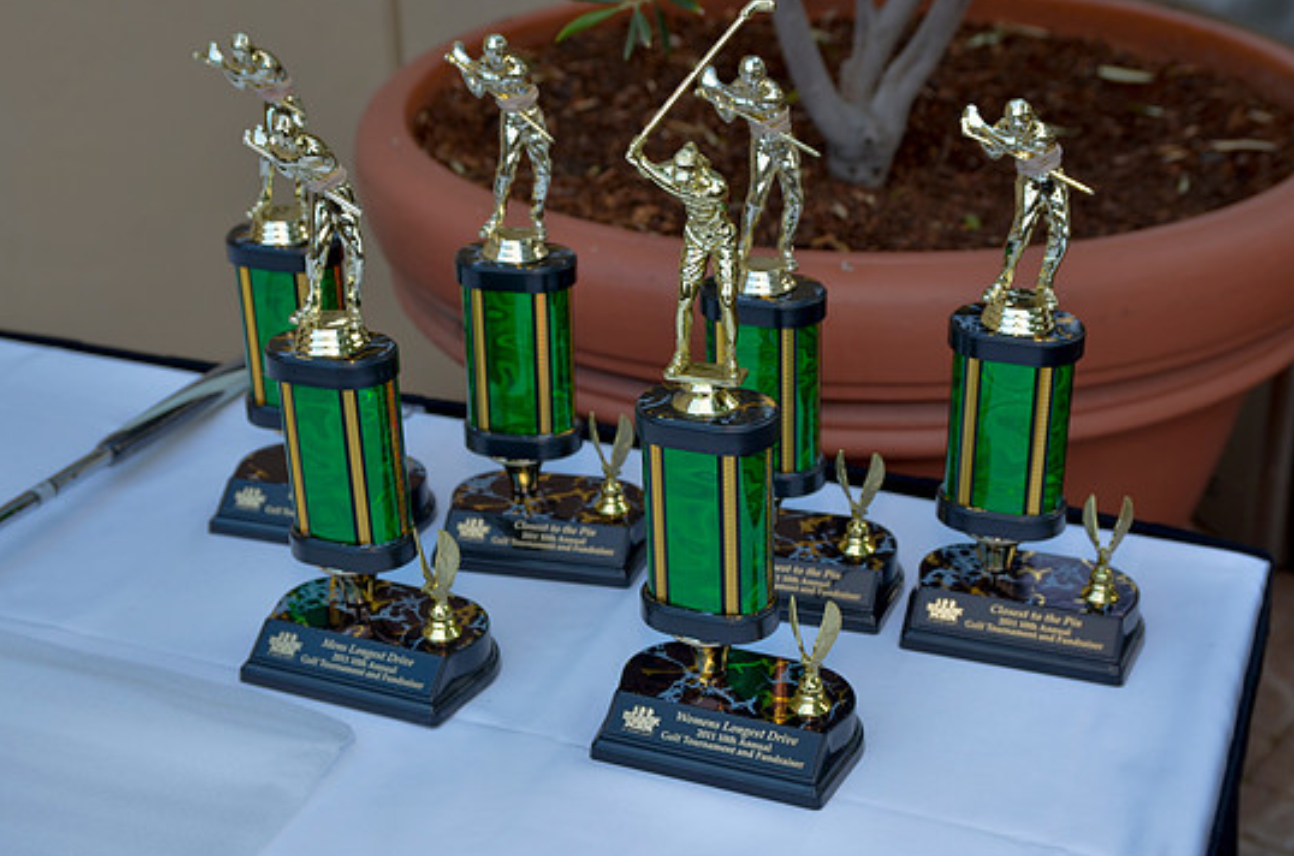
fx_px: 1972
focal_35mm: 55
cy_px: 406
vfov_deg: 24.5
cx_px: 671
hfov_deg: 36.3
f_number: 4
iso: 100
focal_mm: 34
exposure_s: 1/80
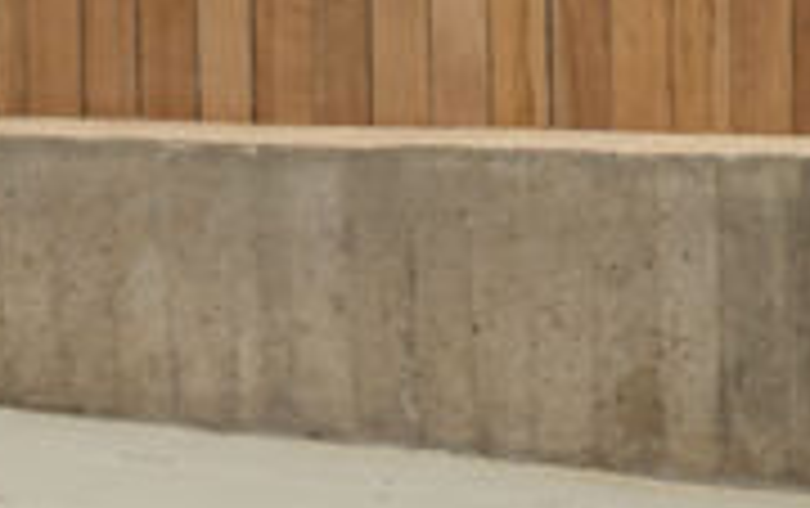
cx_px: 2201
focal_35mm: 185
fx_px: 4089
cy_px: -953
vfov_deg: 6.5
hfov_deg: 9.5
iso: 400
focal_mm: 31.3
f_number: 2.8
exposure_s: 1/250
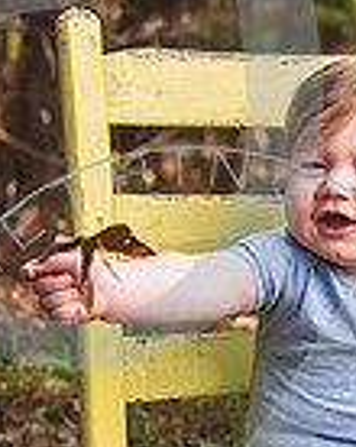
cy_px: 201
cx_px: 340
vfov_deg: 18.5
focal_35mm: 104
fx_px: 1373
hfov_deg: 14.6
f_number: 2.8
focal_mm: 34
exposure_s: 1/640
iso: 100
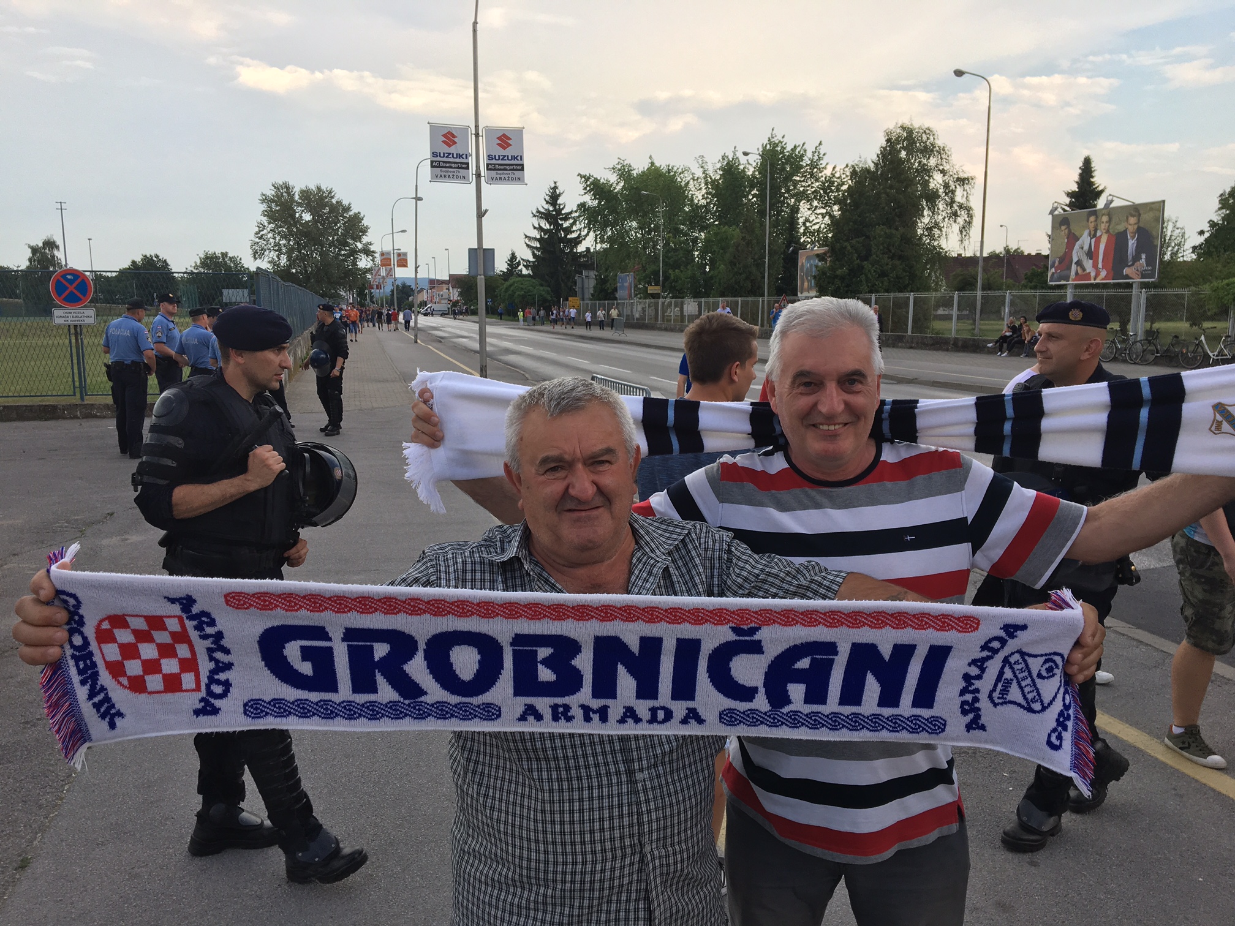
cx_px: 618
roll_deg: -0.1
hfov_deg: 61.7
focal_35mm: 29
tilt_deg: -7.8
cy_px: 463
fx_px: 1035
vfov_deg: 48.2
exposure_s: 1/343
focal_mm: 4.15
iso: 25
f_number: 2.2
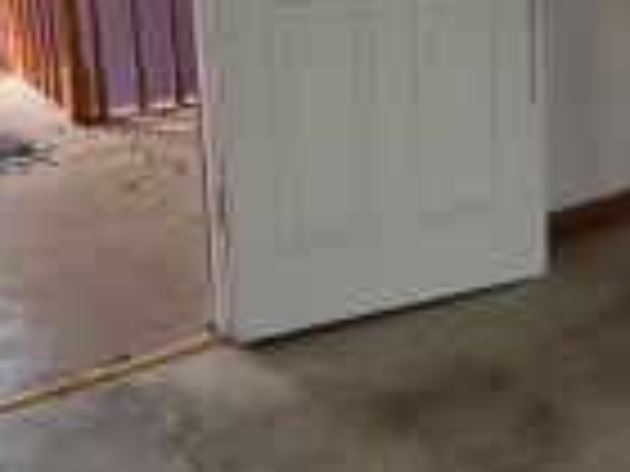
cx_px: 659
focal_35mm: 62
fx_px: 1128
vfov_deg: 23.0
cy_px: 40
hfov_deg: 28.8
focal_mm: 2.2
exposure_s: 1/60
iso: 250
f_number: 1.9
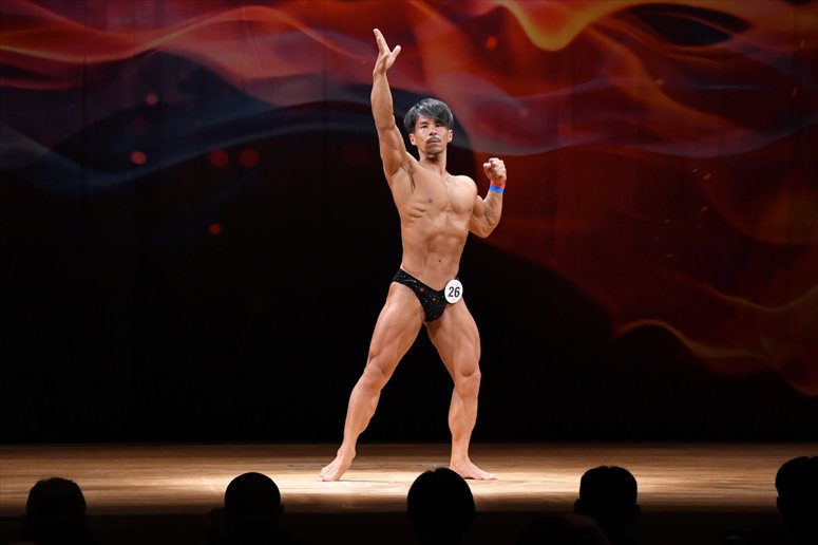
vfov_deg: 6.8
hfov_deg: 10.2
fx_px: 4588
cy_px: 272
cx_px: 409
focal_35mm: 202
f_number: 5.6
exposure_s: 1/400
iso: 4000
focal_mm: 135
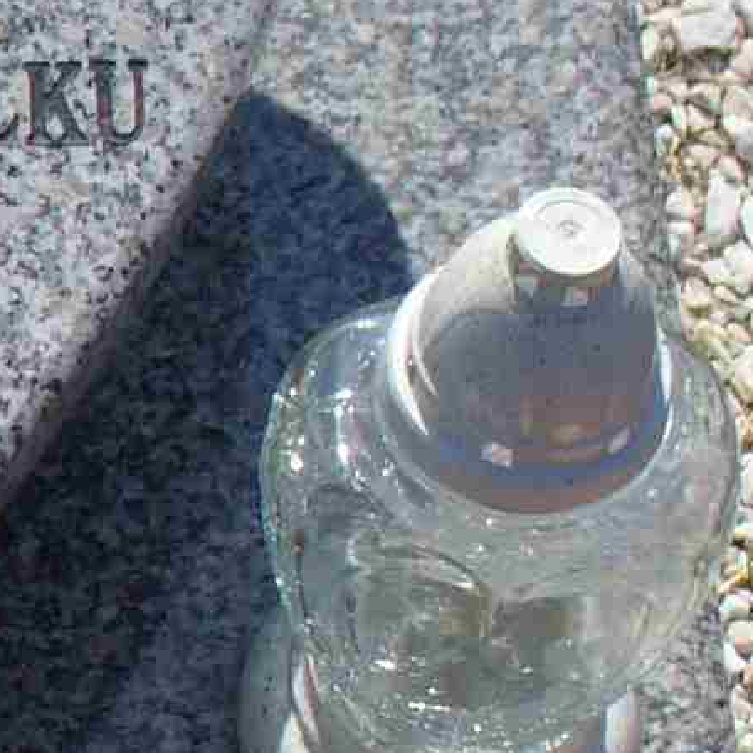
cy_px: 503
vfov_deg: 9.3
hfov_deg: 8.7
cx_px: -852
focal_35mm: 187
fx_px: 4602
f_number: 5.6
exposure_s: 1/500
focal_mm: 6.1
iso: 80
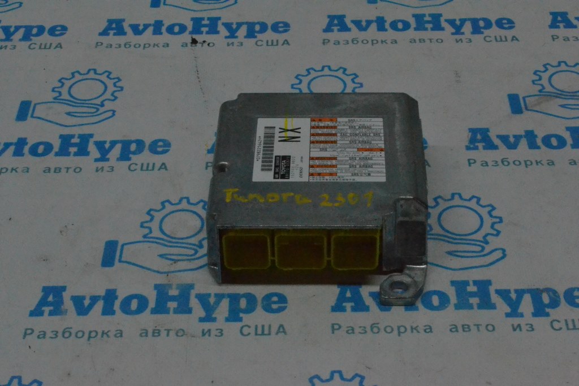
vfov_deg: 20.2
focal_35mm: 68
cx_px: 290
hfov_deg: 29.9
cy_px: 193
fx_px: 1086
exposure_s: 1/160
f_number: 29
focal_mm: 45
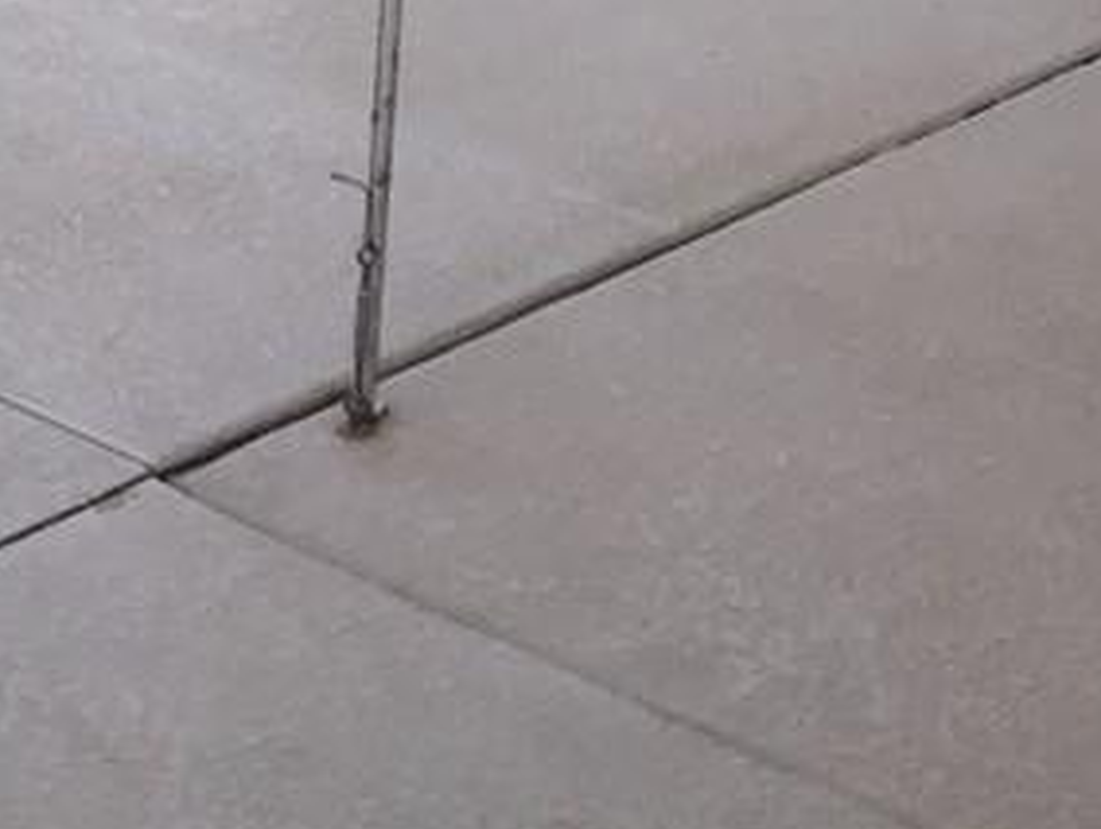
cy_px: -638
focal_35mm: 112
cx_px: -603
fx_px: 3567
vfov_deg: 12.2
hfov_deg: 15.9
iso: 25
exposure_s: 1/60
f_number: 2.4
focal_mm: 3.3
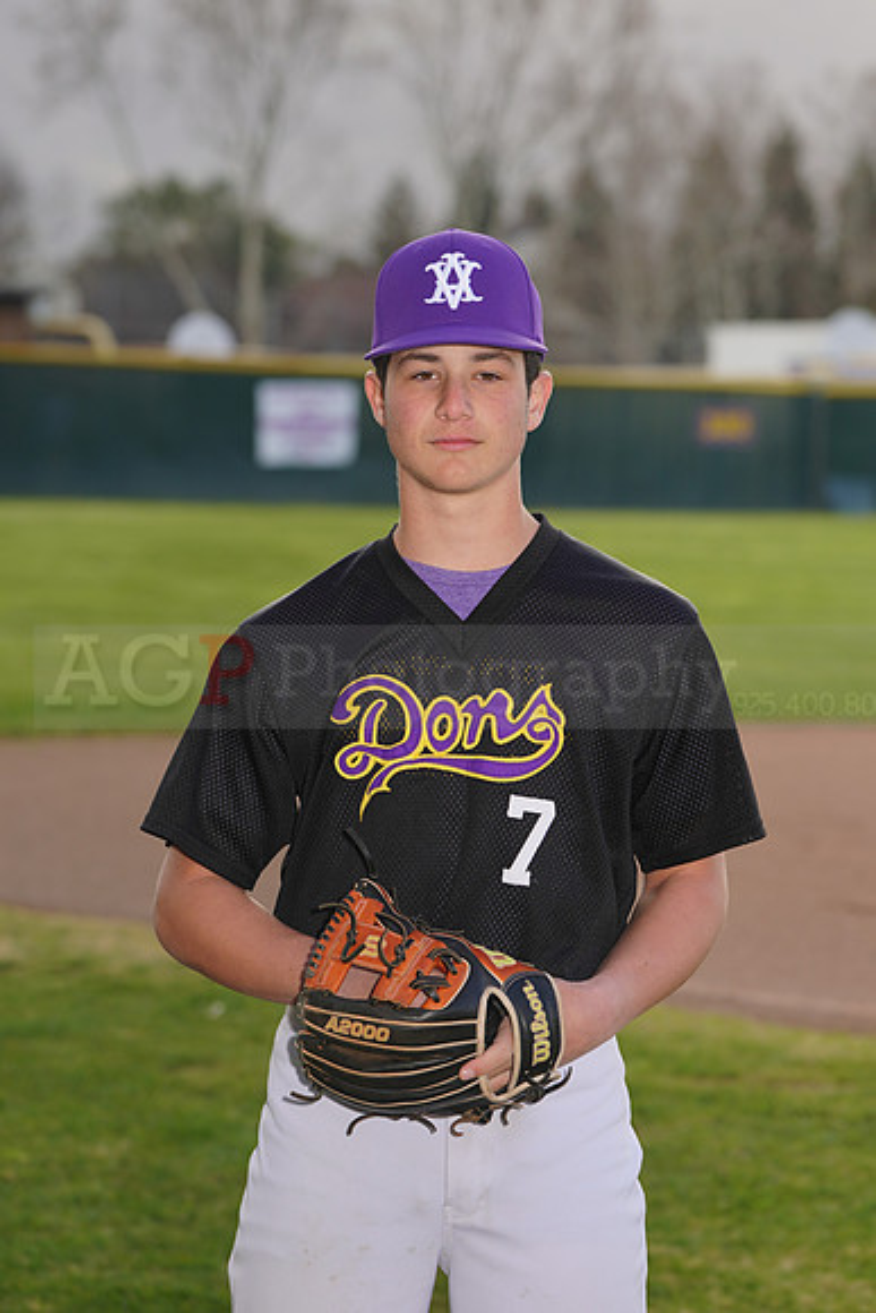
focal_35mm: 168
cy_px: 656
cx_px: 438
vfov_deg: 12.2
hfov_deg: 8.2
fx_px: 6128
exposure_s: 1/200
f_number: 7.1
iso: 100
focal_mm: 168
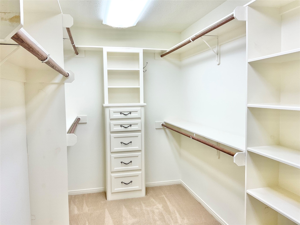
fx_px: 251
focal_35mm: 29
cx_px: 150
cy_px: 112
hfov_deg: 61.7
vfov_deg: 48.2
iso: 25
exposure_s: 1/120
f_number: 1.8
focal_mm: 3
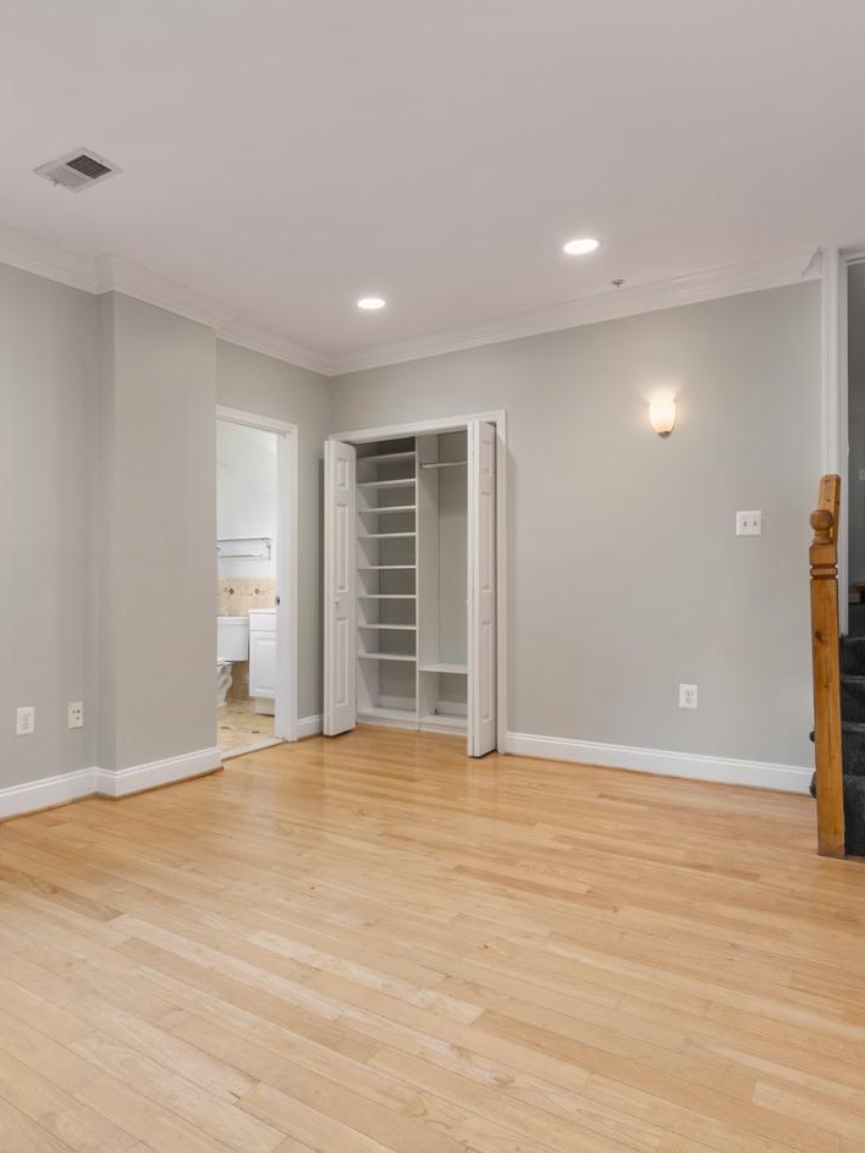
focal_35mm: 22
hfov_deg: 60.5
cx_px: 340
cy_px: 578
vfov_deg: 76.4
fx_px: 733
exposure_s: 1/2
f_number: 8
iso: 100
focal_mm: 10
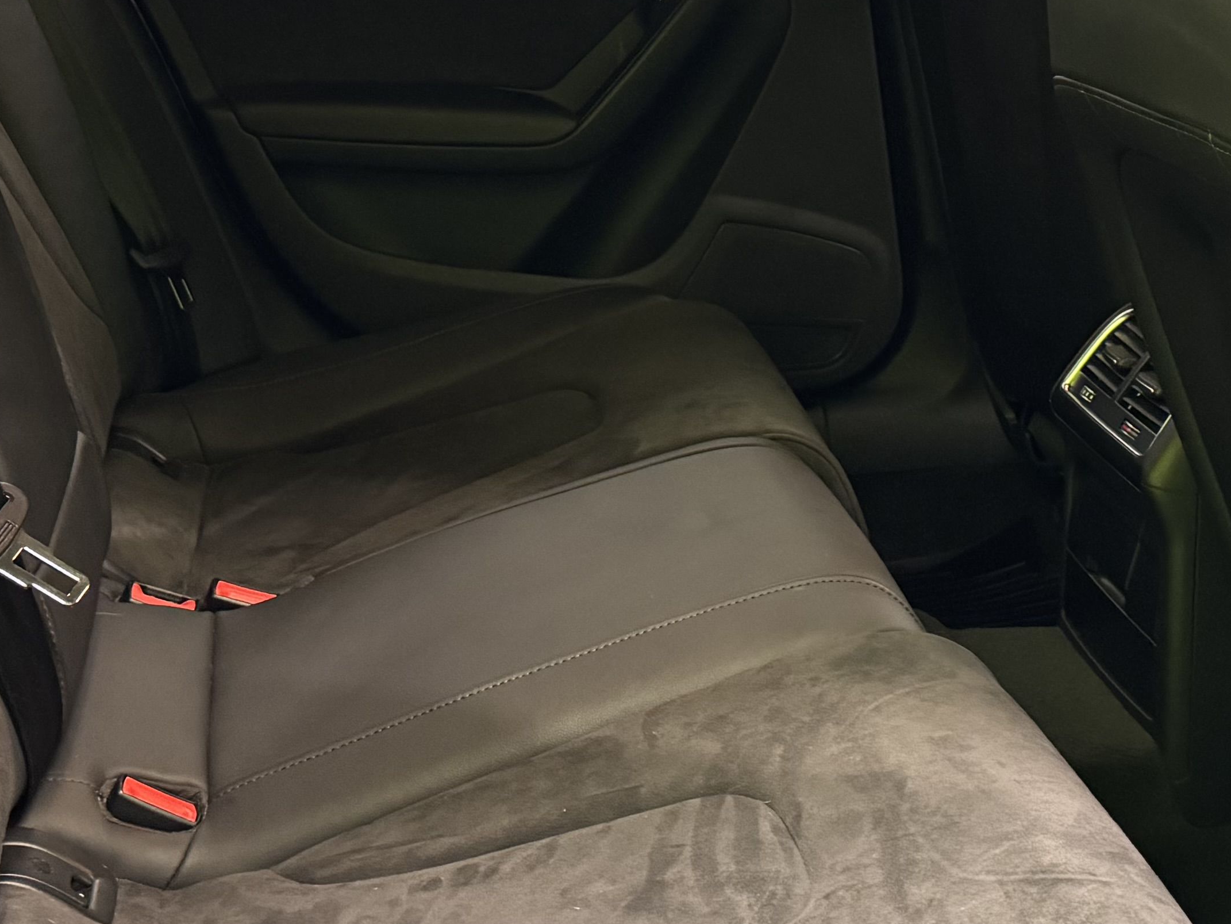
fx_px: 2276
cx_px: 706
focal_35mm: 64
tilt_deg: -10.8
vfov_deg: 22.5
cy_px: 149
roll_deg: -0.4
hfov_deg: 30.2
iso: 640
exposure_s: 1/33
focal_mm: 6.76
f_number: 1.78
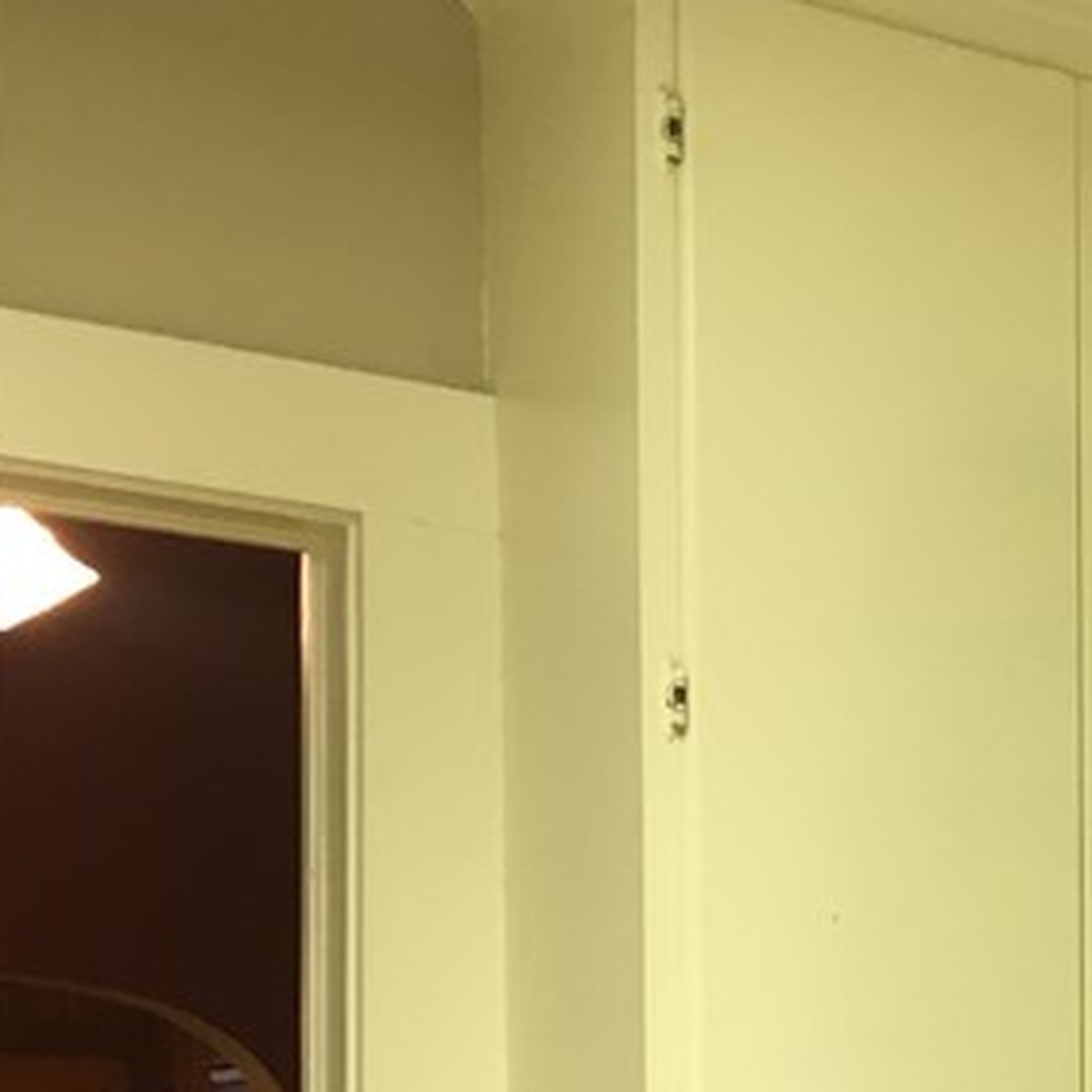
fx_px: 3319
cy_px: 1363
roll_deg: +0.1
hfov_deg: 15.9
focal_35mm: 93
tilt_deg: -2.2
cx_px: 1959
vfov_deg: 17.7
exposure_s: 1/30
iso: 64
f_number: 2.2
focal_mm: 4.15
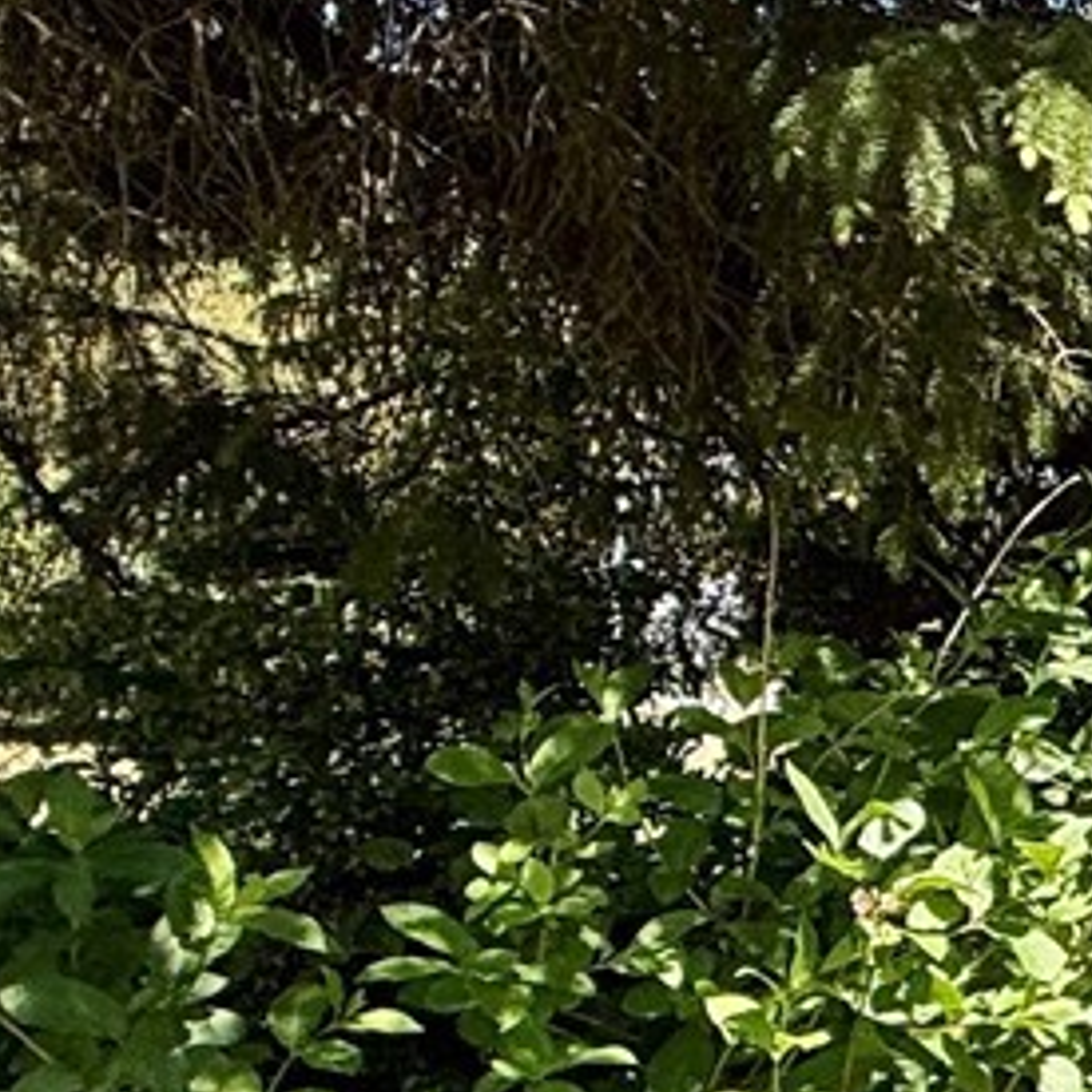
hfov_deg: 14.6
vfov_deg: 24.0
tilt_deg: +3.2
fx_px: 2570
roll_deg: -0.8
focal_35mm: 72
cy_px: 496
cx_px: 2653
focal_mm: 2.22
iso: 50
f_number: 2.2
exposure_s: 1/506
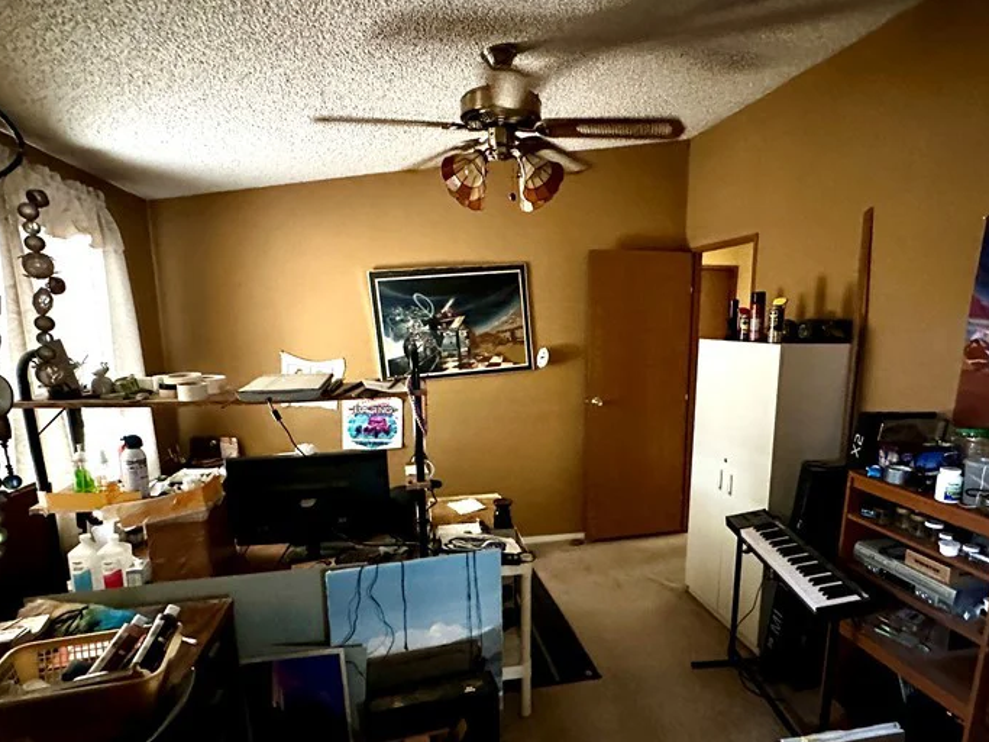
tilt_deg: -10.5
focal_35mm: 21
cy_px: 429
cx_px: 540
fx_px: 600
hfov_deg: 78.8
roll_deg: -1.0
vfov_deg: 63.1
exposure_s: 1/60
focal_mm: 2.22
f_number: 2.2
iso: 800
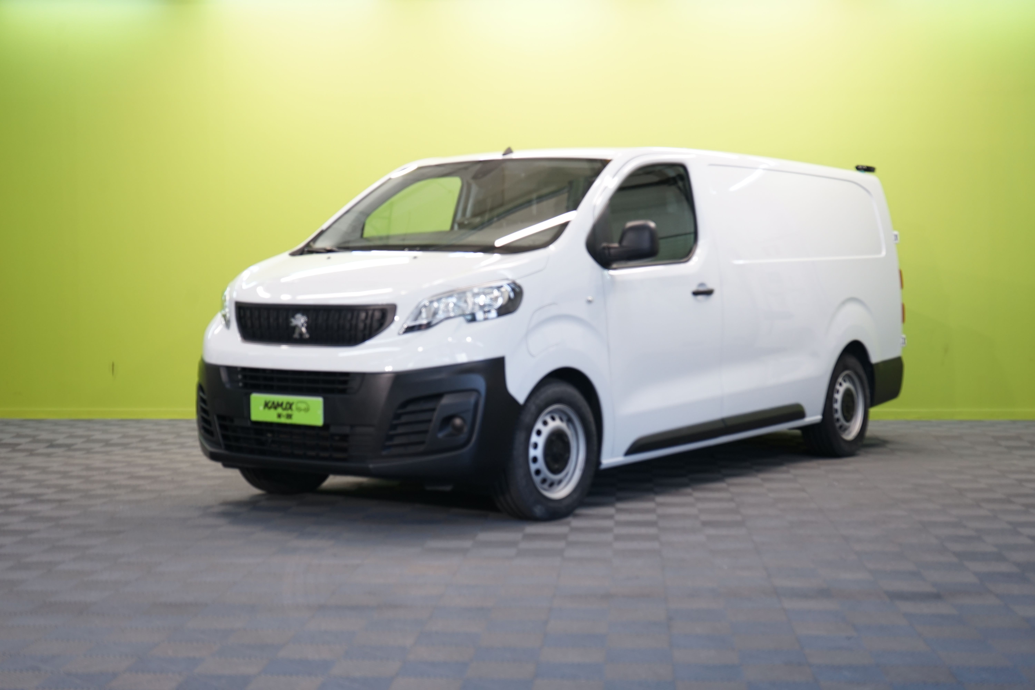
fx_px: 1552
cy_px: 345
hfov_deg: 36.9
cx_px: 518
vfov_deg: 25.1
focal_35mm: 54
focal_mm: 54
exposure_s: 1/30
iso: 500
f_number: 5.6
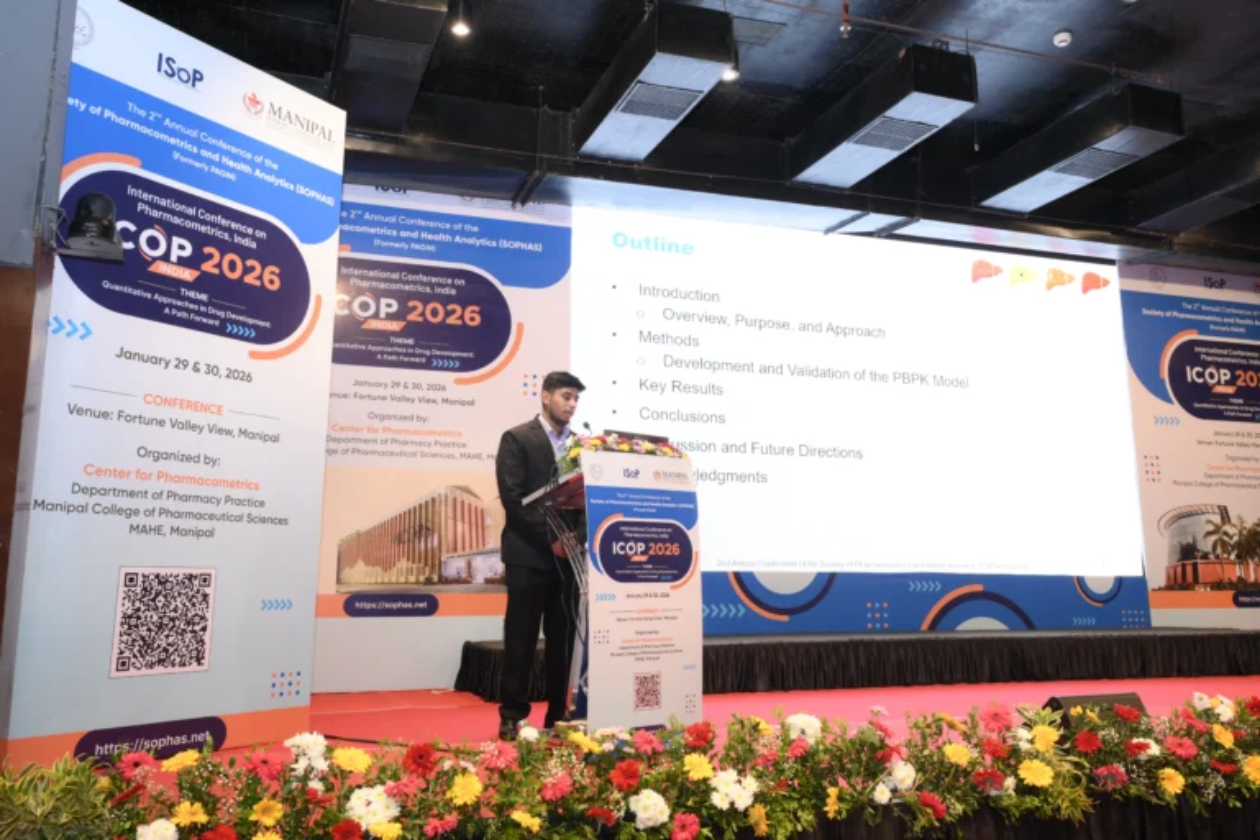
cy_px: 420
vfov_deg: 45.0
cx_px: 630
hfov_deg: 63.7
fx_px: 1015
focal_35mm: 29
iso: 2000
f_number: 5.6
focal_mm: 29
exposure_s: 1/100
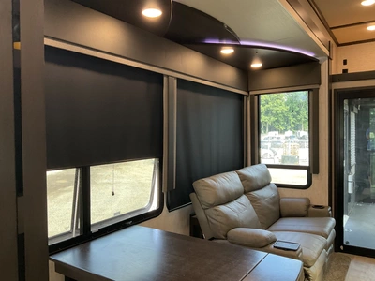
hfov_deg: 61.7
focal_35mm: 29
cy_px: 140
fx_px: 314
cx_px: 188
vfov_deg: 48.2
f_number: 1.8
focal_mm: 3
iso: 125
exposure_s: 1/60
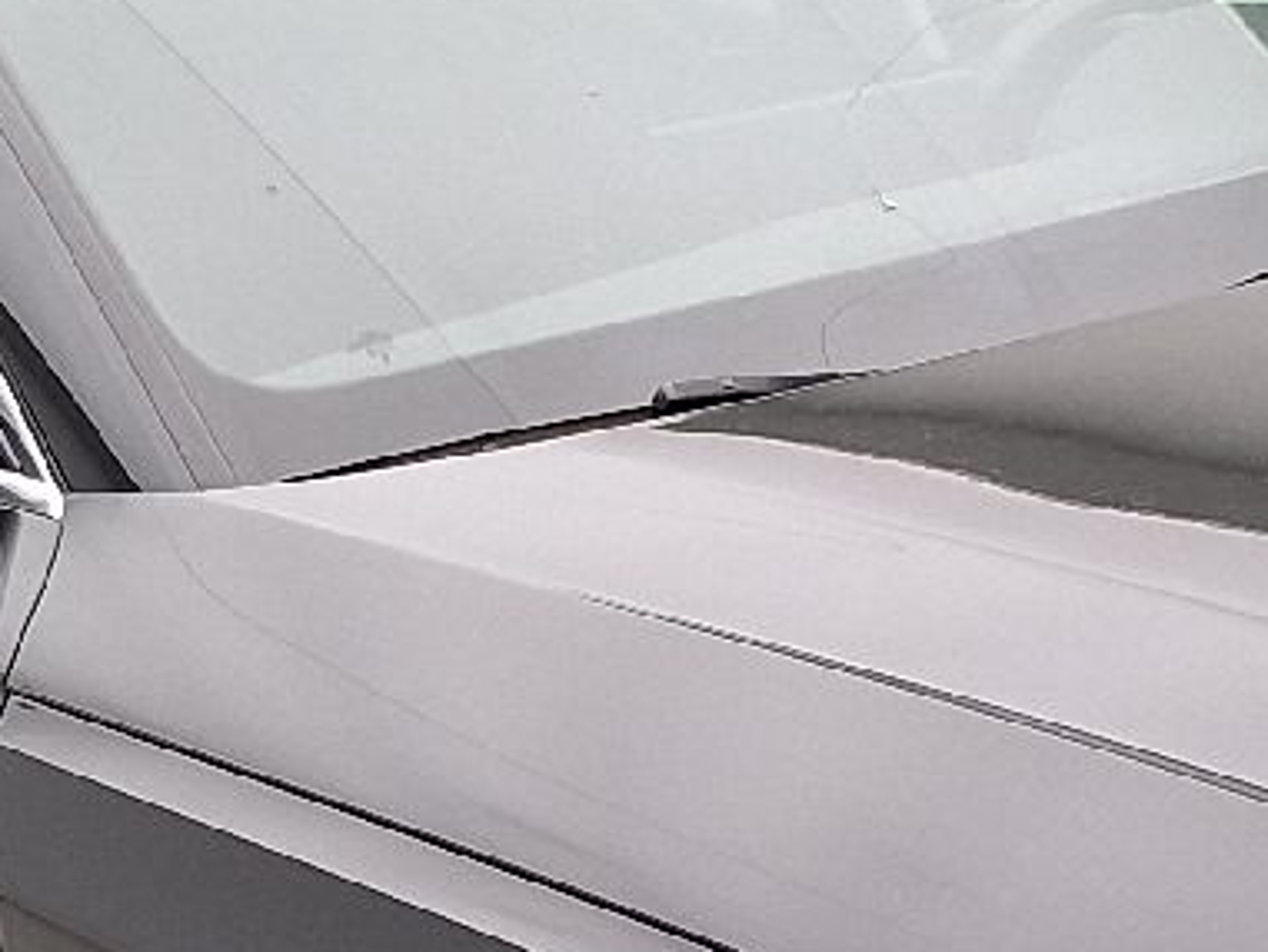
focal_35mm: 116
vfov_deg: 12.3
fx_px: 4250
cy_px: 1308
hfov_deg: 16.8
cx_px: 1085
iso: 64
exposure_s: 1/100
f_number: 1.8
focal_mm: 5.54
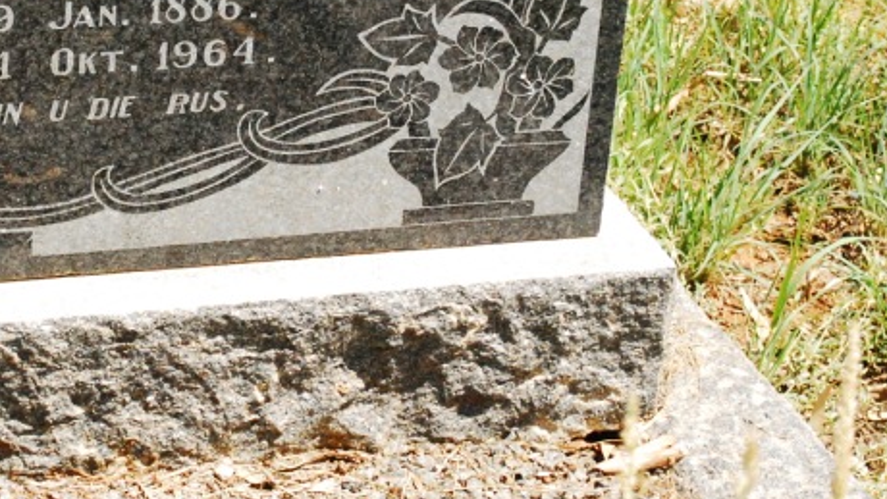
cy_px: 45
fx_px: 3294
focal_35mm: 140
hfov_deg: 15.3
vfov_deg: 8.6
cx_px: 214
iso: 1600
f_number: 5.3
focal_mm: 40
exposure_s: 1/4000
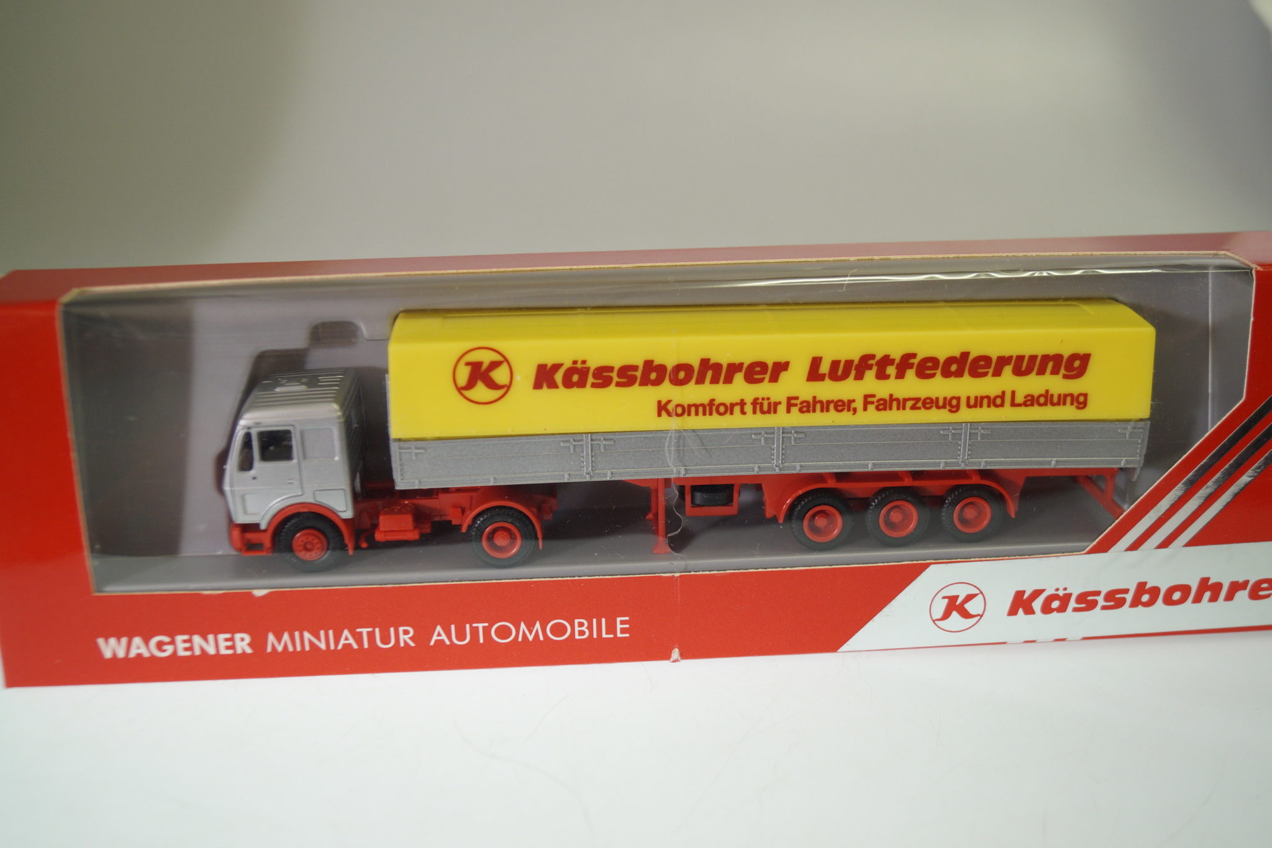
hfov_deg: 49.6
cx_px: 636
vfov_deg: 34.2
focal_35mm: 39
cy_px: 424
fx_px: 1378
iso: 320
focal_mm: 26
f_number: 4.5
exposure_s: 1/160
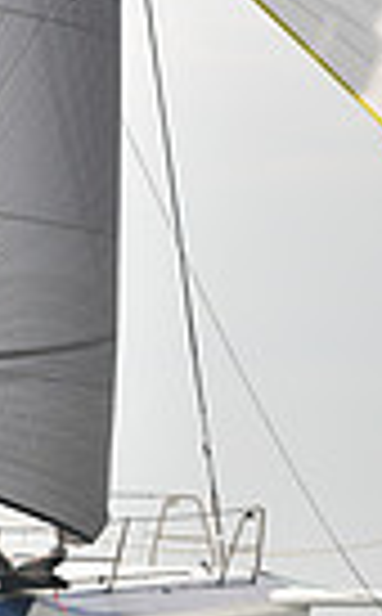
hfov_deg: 4.1
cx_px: -876
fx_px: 5074
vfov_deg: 6.9
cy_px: 636
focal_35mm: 303
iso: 250
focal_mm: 70
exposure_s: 1/640
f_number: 4.5
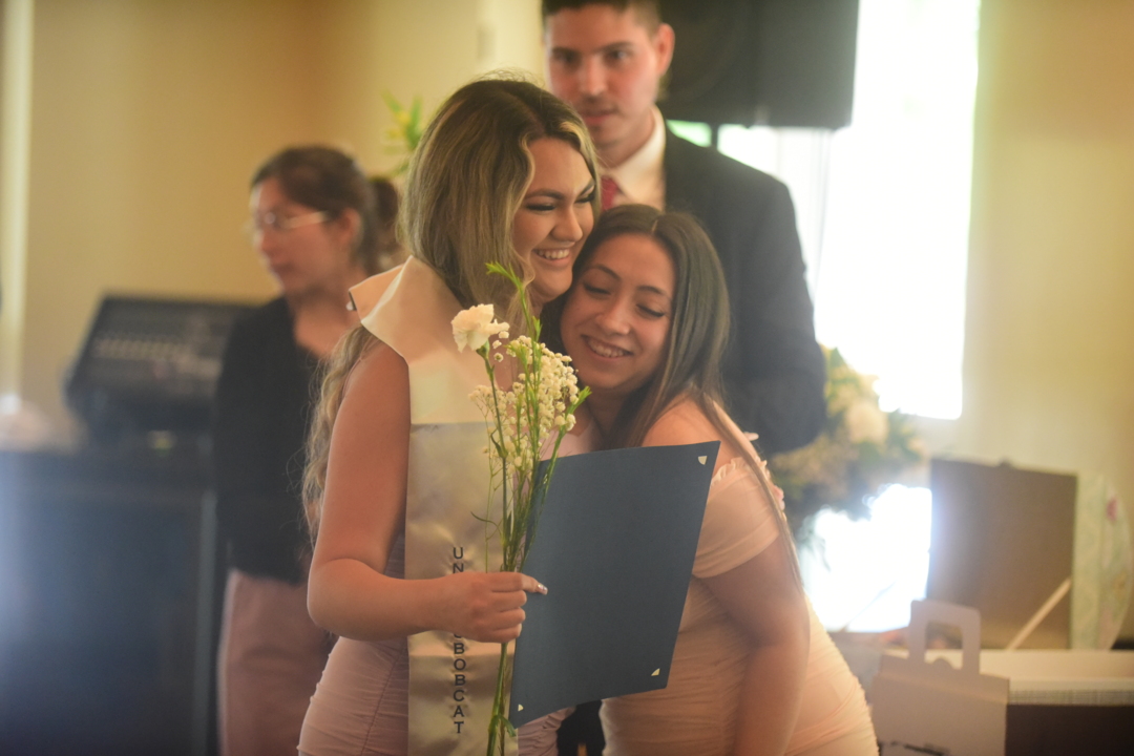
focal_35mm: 130
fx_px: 4095
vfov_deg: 10.5
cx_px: 567
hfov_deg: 15.8
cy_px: 378
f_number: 2.8
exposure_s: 1/640
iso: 5000
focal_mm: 130
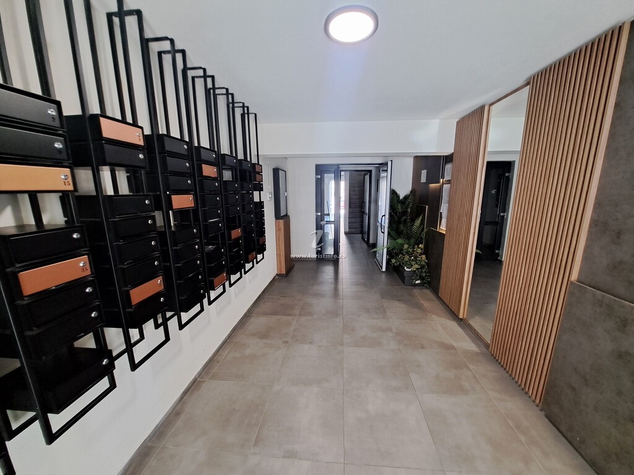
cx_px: 317
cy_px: 238
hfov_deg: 106.2
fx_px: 238
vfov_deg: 89.9
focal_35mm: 13
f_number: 2.2
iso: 200
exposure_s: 1/50
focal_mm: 1.74
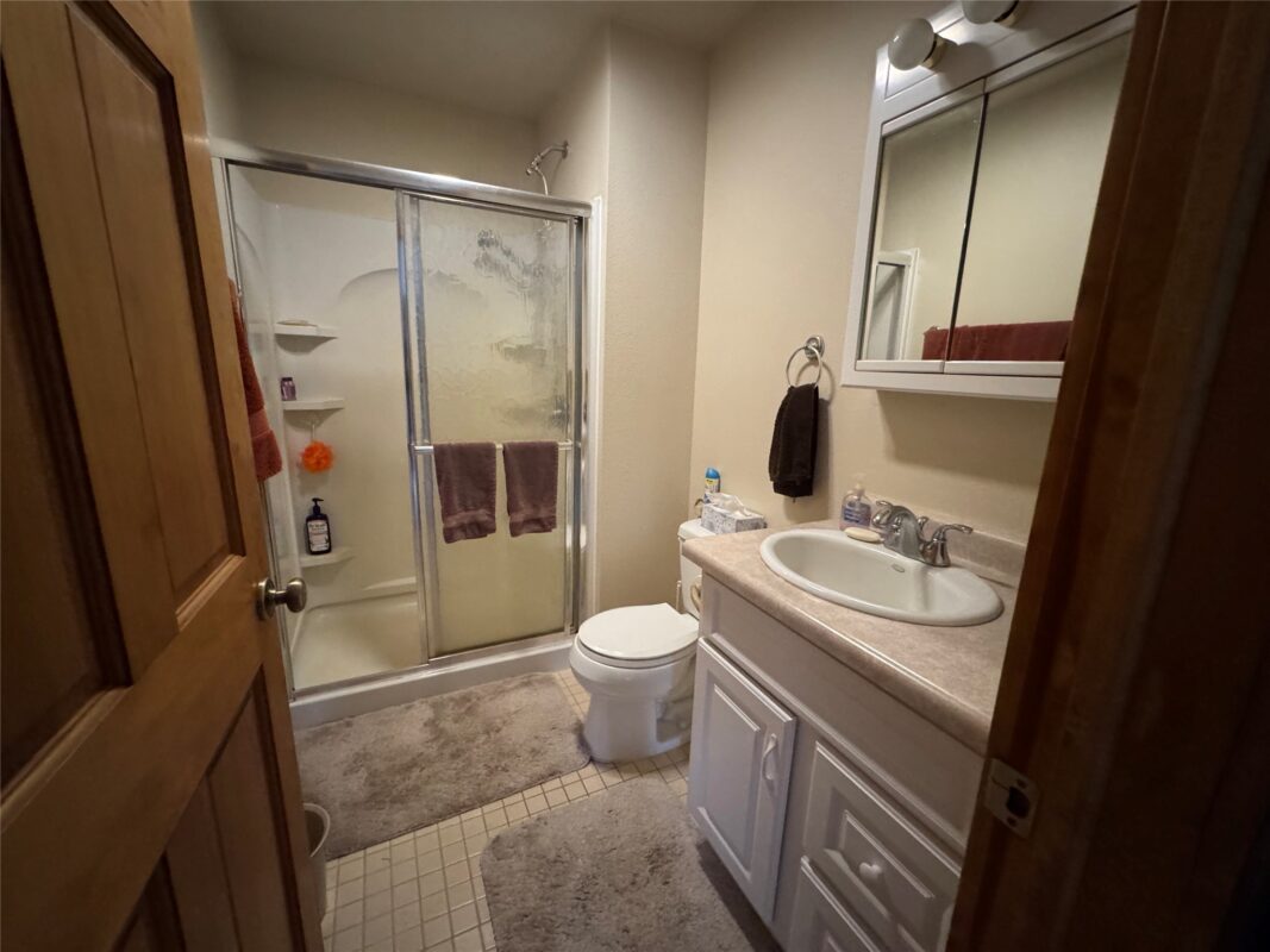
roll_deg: -3.1
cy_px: 476
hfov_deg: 102.1
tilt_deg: -13.3
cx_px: 635
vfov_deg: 85.7
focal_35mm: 14
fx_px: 514
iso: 1000
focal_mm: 2.22
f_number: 2.2
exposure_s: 1/40
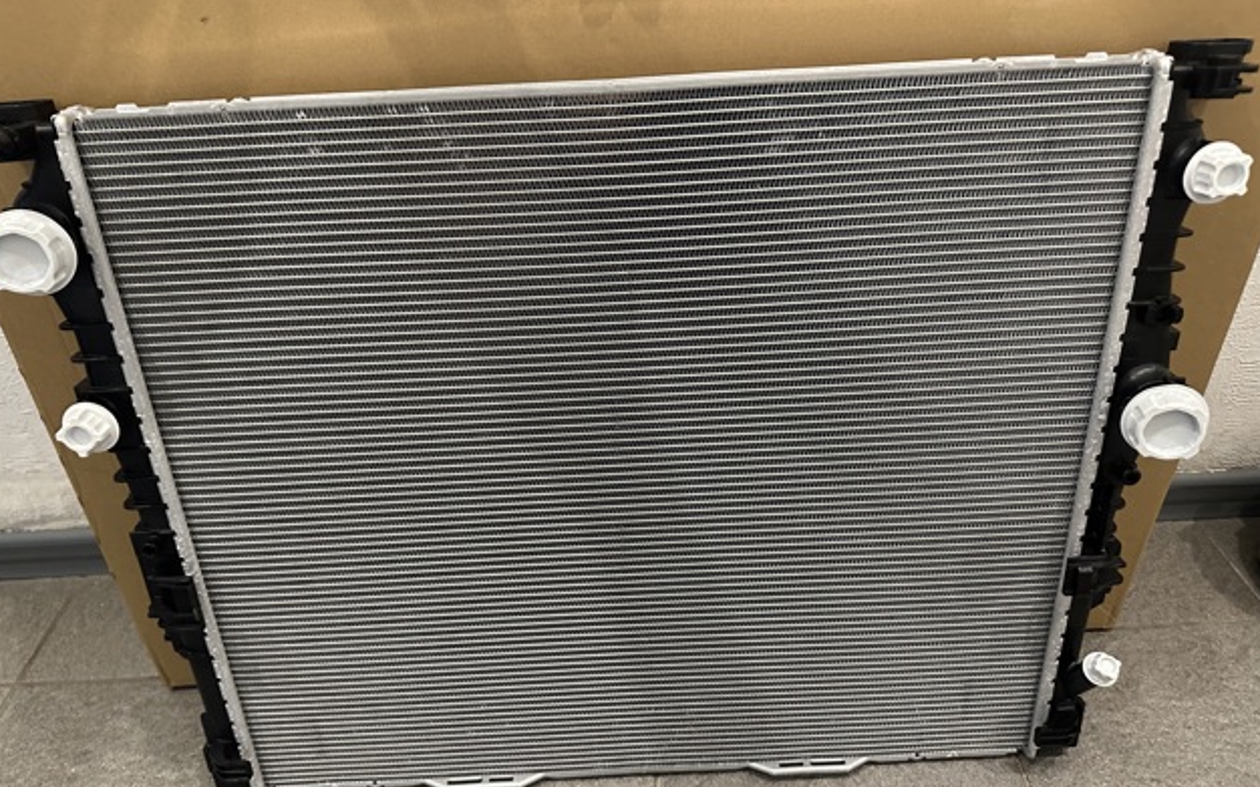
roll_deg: +2.2
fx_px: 893
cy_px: 424
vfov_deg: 47.5
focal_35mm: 26
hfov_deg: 70.4
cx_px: 622
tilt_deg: -36.0
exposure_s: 1/50
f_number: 1.78
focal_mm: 6.86
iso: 640
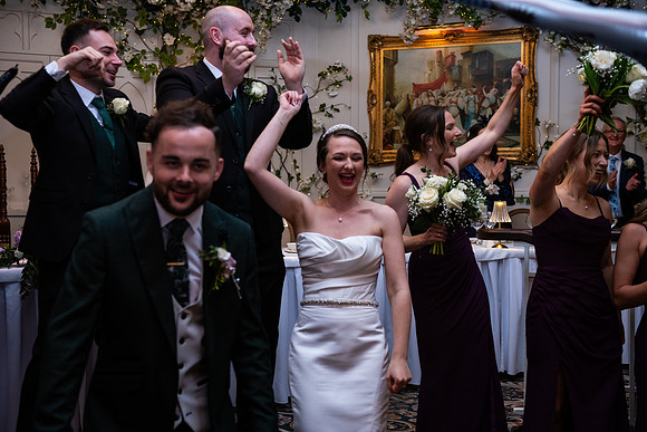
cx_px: 324
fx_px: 791
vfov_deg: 30.5
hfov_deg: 44.5
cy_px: 216
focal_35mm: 44
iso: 800
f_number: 3.5
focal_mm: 44
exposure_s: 1/160
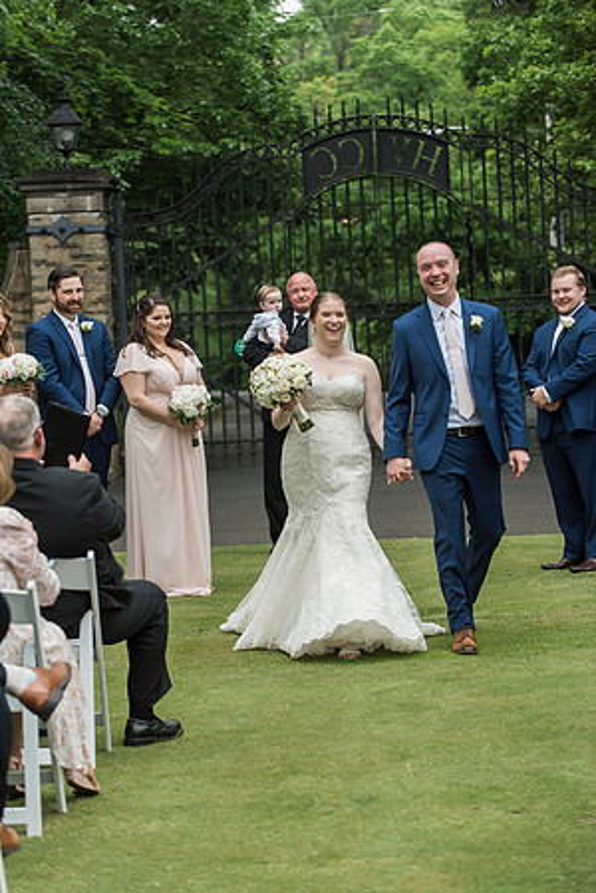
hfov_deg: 13.0
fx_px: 2607
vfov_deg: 19.5
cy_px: 446
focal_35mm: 105
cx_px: 298
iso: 800
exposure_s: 1/1600
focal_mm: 105
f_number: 4
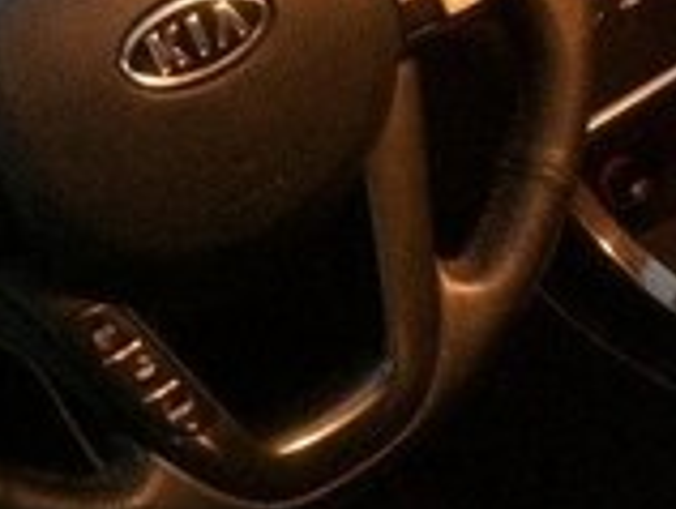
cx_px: 381
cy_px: -158
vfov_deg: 15.5
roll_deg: +4.4
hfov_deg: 21.5
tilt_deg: -26.7
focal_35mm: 91
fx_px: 1780
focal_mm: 4.15
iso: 500
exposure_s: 1/17
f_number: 2.2
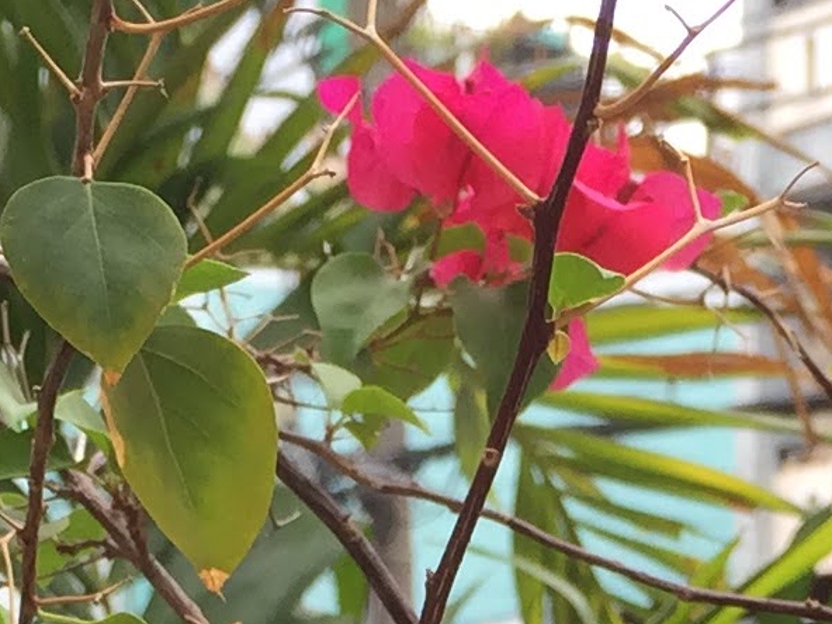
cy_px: 1509
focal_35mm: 160
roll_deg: -1.0
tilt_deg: -1.2
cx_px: 490
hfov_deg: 12.3
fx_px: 3846
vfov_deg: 8.5
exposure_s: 1/295
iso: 32
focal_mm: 4.15
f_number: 2.2
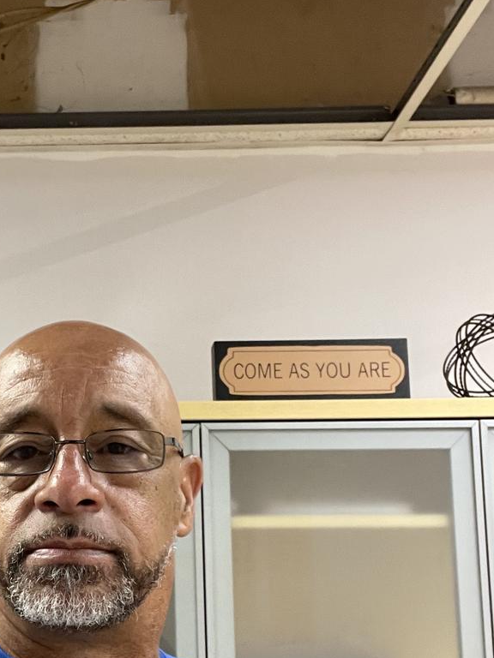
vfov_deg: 37.5
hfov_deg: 28.4
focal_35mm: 50
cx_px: 83
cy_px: 470
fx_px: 951
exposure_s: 1/40
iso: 320
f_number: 2.2
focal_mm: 2.71
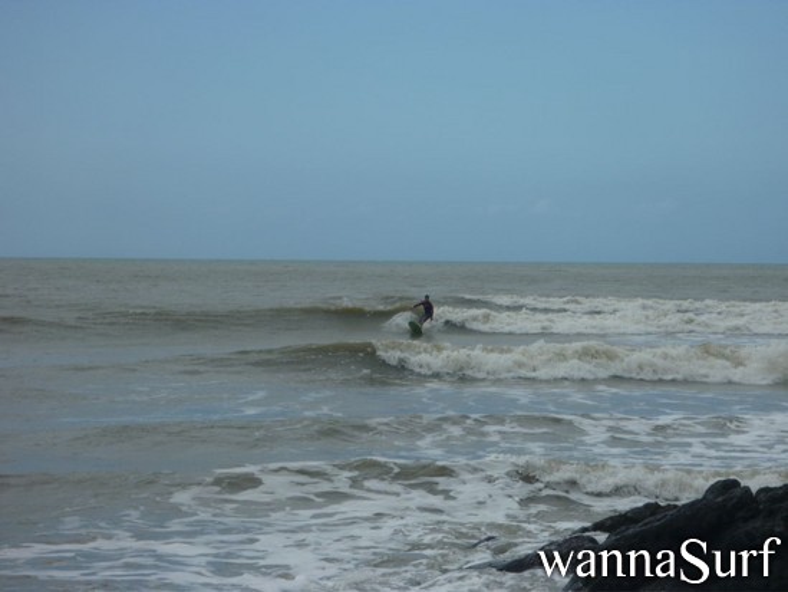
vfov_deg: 11.6
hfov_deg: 15.4
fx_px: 2914
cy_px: 296
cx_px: 394
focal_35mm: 128
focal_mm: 22.8
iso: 80
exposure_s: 1/500
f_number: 5.9
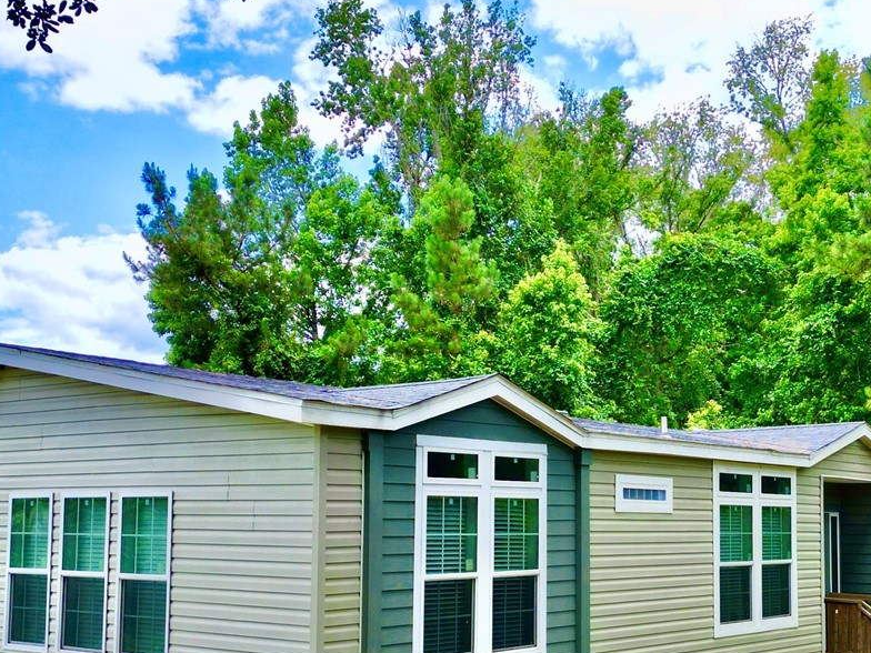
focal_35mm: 49
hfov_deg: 38.6
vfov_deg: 29.5
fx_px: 1233
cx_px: 560
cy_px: 438
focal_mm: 6.72
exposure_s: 1/1600
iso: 100
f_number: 1.7
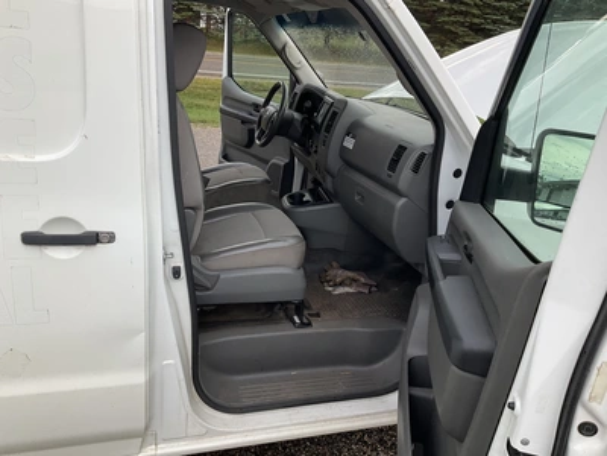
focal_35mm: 29
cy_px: 228
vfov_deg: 48.2
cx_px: 304
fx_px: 509
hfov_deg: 61.7
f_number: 1.8
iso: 25
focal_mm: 3
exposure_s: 1/370
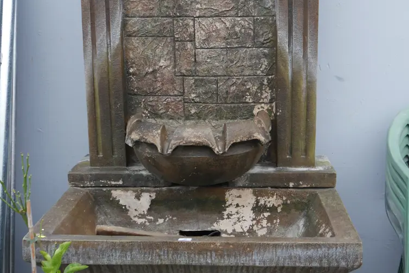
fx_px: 545
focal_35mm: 48
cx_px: 204
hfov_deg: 41.1
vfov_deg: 27.9
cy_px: 98
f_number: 4.5
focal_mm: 17
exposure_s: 1/200
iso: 200
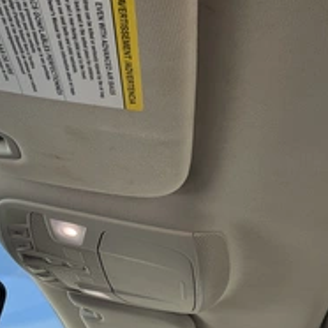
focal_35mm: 55
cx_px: 95
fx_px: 590
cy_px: 220
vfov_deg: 30.8
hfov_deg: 30.7
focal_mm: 3
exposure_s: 1/435
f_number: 1.8
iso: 25
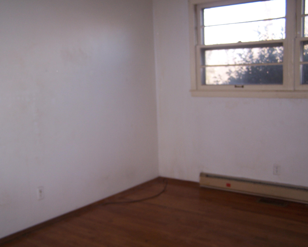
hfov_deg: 45.8
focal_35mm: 40
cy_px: 124
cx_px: 148
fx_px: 365
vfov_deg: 37.3
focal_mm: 6.3
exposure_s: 1/60
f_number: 2.8
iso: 80
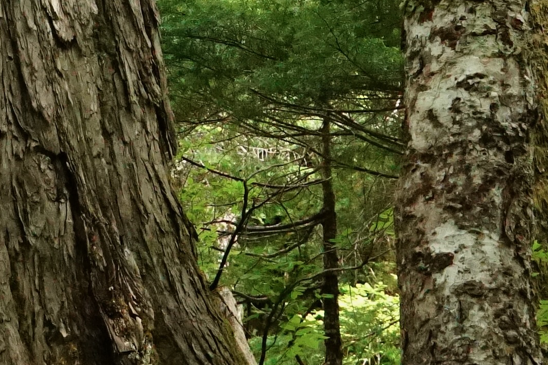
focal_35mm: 152
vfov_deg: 8.8
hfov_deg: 13.4
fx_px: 2314
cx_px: 25
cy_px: -216
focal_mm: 18
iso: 5000
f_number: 5.6
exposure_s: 1/1250
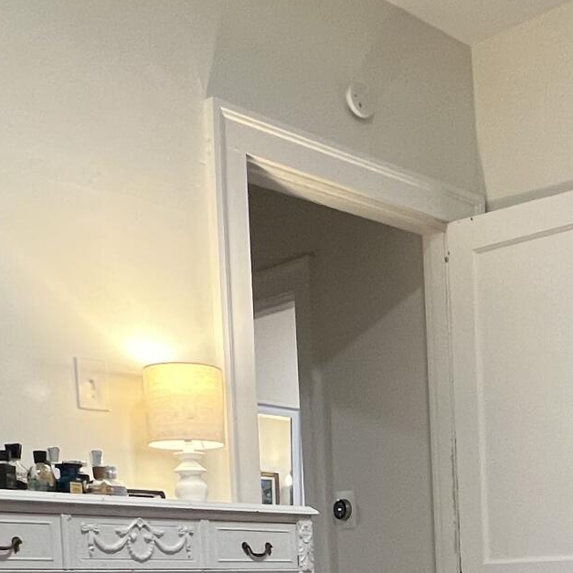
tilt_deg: -3.6
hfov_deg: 28.7
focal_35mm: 55
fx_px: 1030
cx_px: 599
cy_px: 654
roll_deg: +1.9
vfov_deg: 27.9
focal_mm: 1.57
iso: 200
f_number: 1.8
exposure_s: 1/60
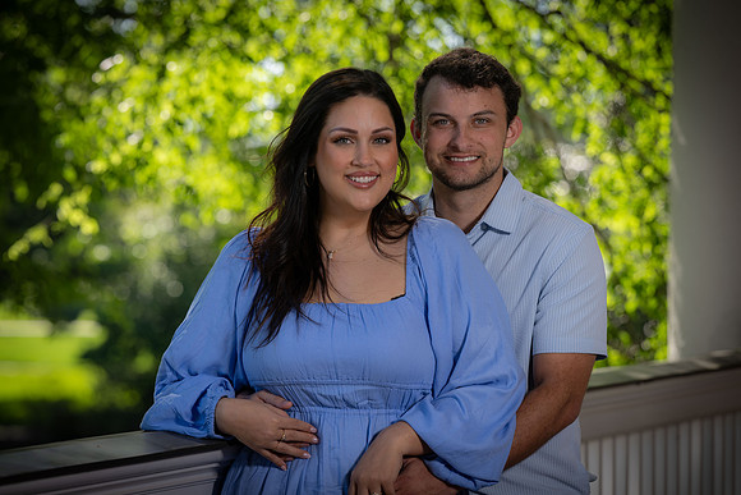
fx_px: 2779
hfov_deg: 15.2
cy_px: 248
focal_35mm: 135
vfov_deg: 10.2
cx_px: 370
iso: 100
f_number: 4.5
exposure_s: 1/160
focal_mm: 135
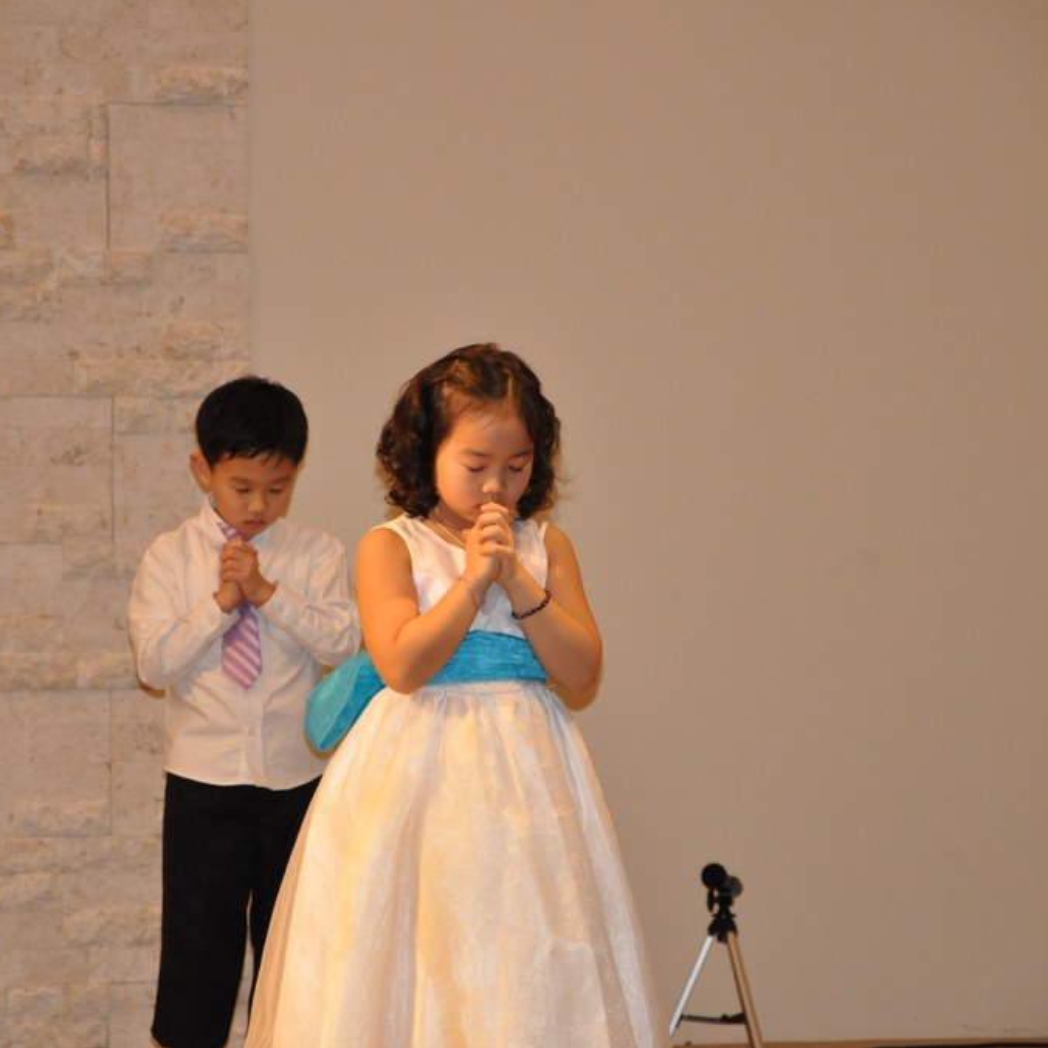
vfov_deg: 8.6
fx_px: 6941
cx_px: 484
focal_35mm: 203
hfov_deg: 8.6
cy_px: 522
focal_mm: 105
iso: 1600
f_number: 5.6
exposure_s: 1/60
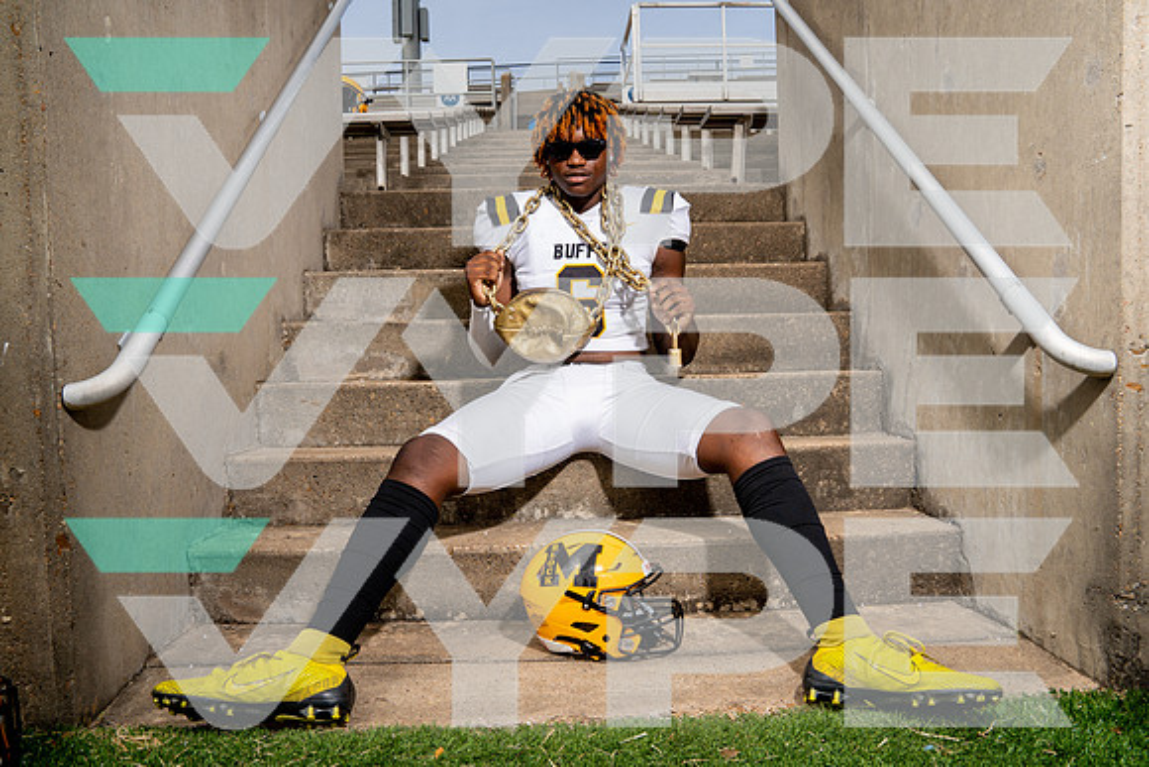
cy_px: 384
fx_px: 862
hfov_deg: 67.4
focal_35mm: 27
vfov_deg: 48.0
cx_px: 574
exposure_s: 1/250
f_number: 8
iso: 100
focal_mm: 27
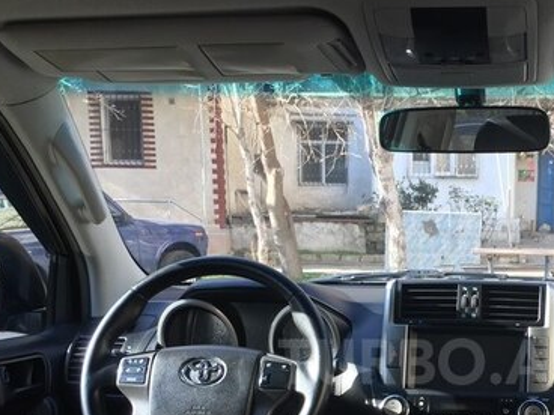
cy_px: 362
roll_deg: -0.4
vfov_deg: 27.2
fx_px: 832
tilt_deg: -12.0
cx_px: 432
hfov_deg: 35.8
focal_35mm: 52
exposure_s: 1/115
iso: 32
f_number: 2.2
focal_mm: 4.15
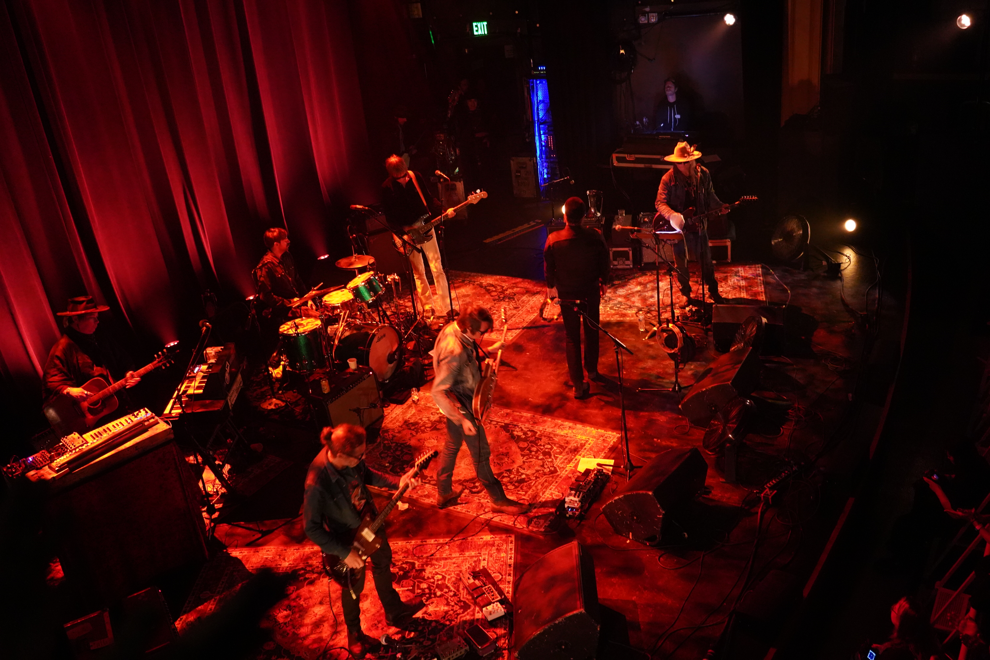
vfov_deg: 38.9
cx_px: 495
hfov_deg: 55.8
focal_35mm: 34
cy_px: 330
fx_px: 935
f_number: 4
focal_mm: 34
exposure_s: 1/60
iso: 10000
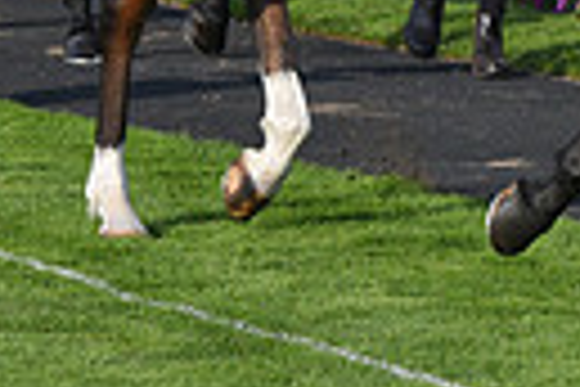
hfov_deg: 4.1
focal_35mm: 505
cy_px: -380
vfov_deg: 2.7
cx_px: 634
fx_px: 8135
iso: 400
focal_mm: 112
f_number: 6.3
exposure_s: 1/1000
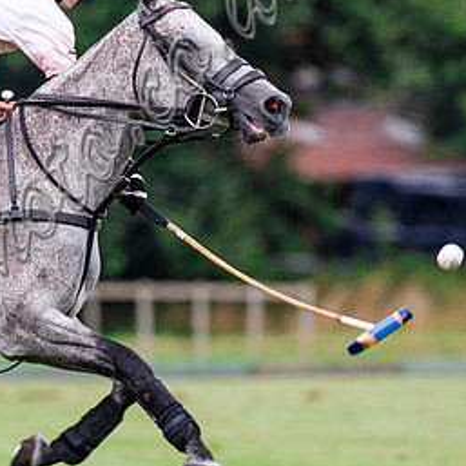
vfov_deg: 1.1
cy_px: 274
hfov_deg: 1.1
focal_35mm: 1533
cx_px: -88
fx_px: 23348
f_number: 6.3
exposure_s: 1/640
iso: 400
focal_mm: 500
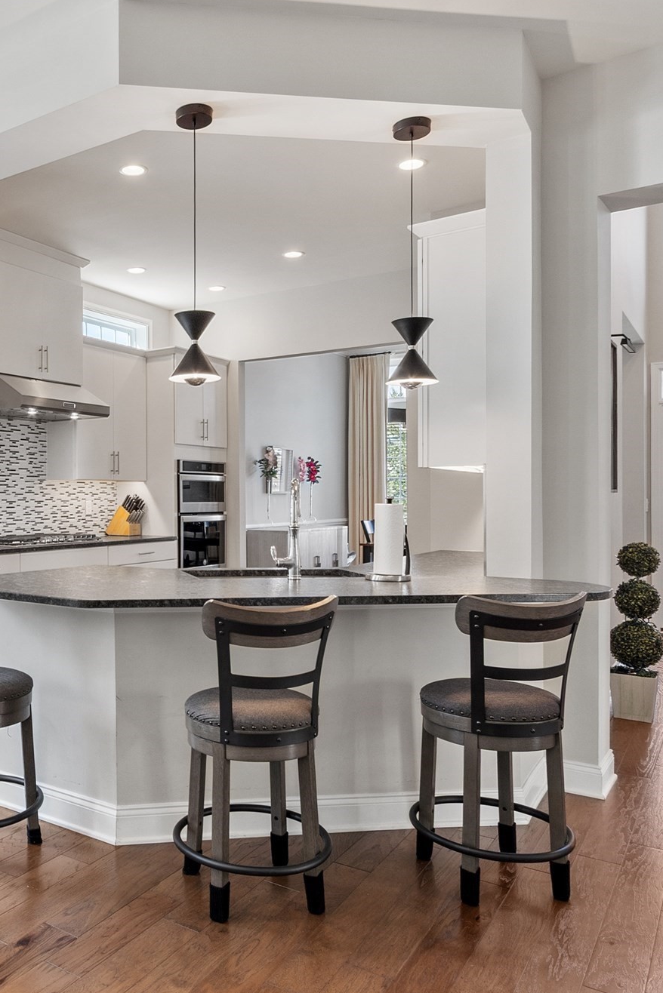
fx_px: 773
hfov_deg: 44.4
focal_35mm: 28
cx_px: 143
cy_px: 481
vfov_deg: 65.4
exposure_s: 1/2.5
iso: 320
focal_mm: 12
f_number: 8
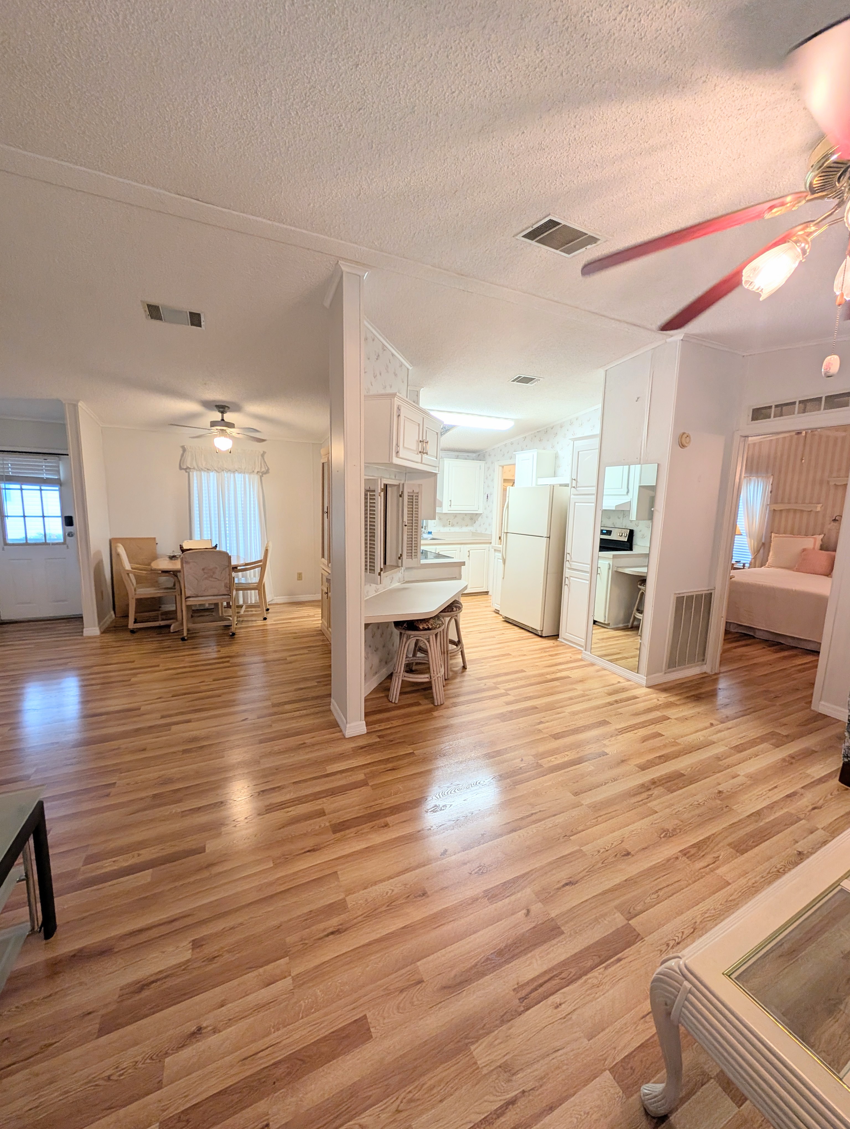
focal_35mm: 12
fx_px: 392
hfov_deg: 94.6
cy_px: 564
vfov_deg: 110.5
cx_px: 425
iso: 116
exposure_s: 1/120
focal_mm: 2.02
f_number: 1.7
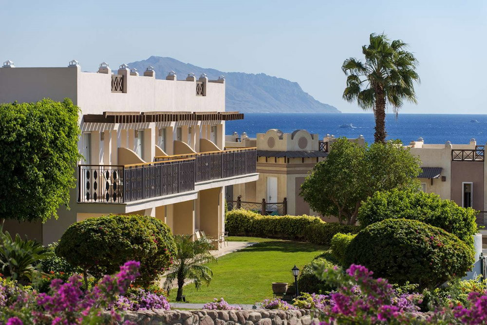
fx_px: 1623
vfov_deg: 11.4
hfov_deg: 17.1
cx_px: 244
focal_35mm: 120
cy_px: 162
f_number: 5.6
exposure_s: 1/1000
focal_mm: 120
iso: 100
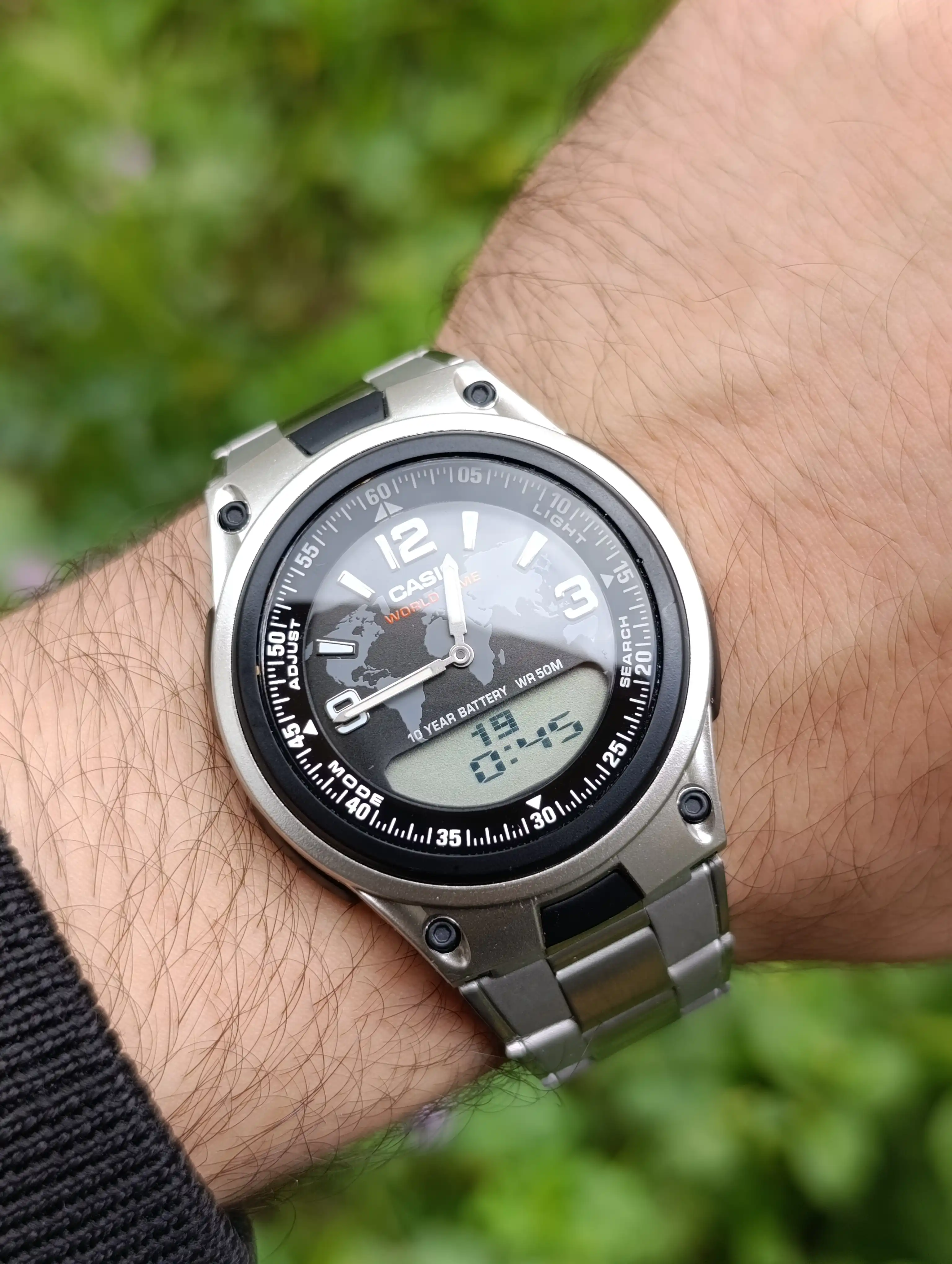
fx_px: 841
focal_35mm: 23
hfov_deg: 59.0
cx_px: 476
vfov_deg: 73.8
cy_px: 632
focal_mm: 6.14
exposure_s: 1/120
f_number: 1.6
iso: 64
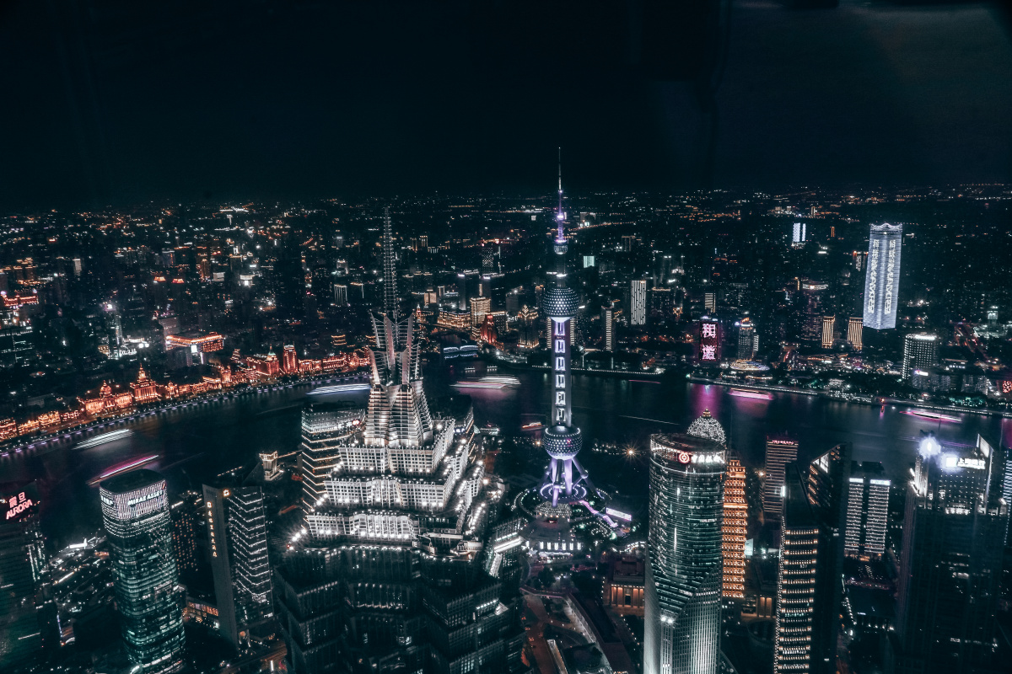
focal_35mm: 27
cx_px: 506
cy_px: 337
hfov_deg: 67.4
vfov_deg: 47.9
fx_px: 759
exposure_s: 25
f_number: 22
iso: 100
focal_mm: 18
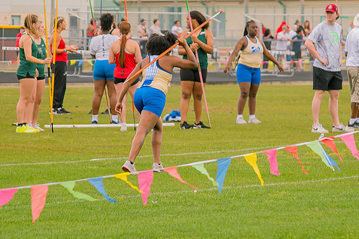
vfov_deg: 4.6
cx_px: 197
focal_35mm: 298
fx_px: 2970
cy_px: 111
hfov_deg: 6.9
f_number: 4
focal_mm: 120
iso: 200
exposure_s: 1/200
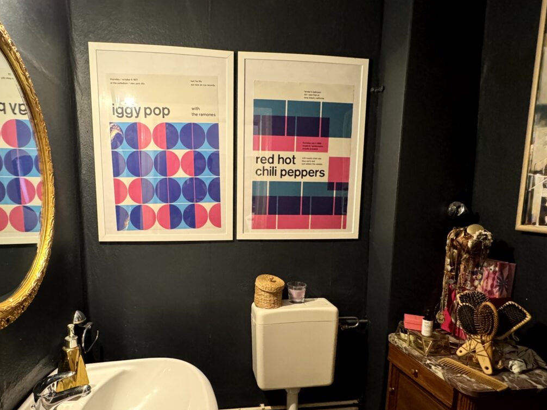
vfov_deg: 65.3
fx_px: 316
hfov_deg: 81.3
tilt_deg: -7.7
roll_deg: -0.2
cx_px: 235
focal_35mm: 20
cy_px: 246
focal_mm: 2.22
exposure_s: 1/50
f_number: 2.2
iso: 1000
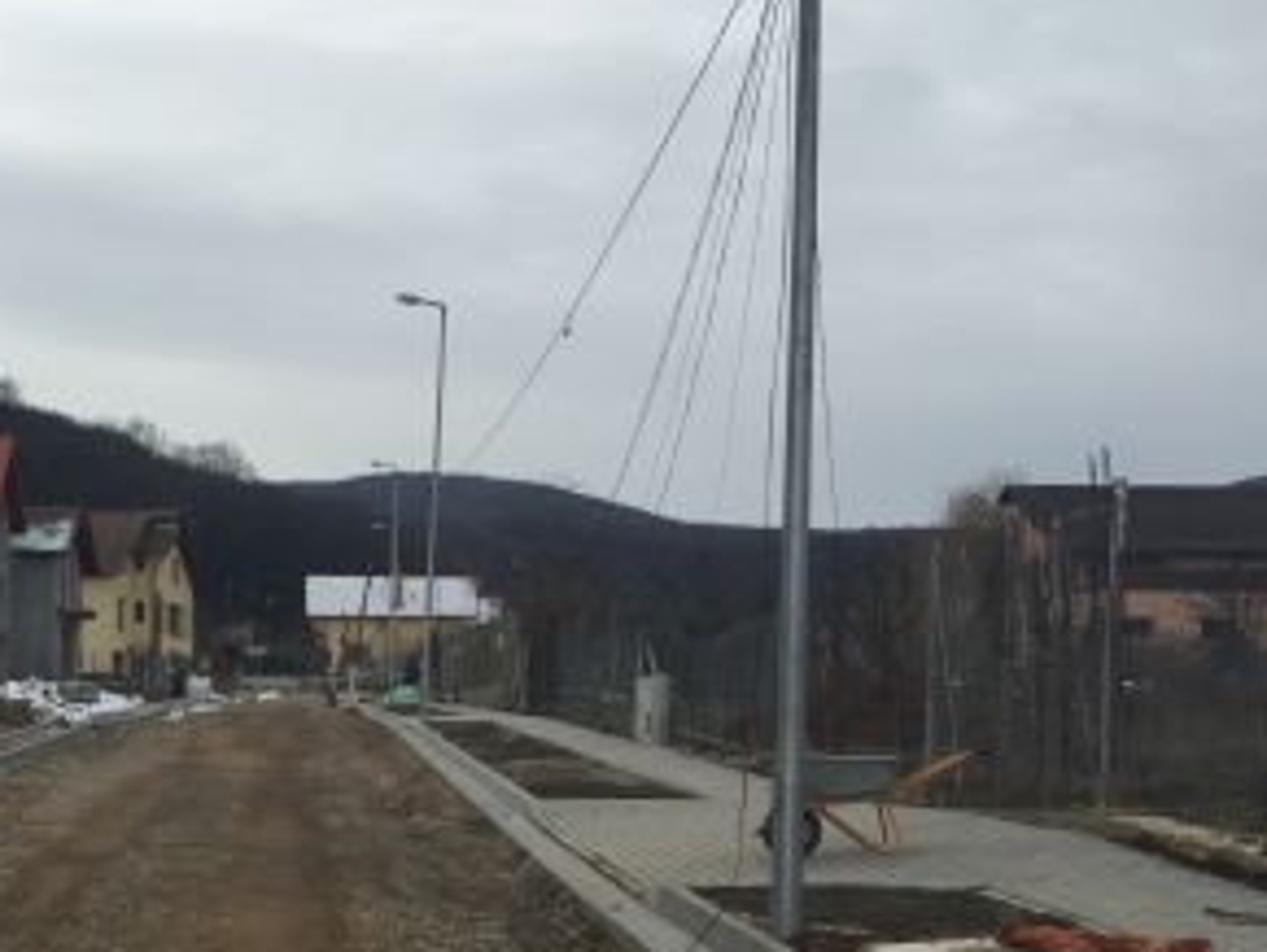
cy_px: 917
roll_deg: -1.2
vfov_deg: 23.6
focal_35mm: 60
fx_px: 2198
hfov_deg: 30.4
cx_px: 74
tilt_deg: -3.7
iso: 32
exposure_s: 1/807
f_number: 2.2
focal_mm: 4.15
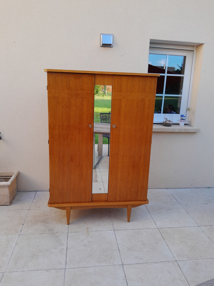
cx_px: 107
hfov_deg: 53.1
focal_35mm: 26
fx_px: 214
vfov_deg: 67.3
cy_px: 143
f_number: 1.8
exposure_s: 1/120
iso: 40
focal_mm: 3.98
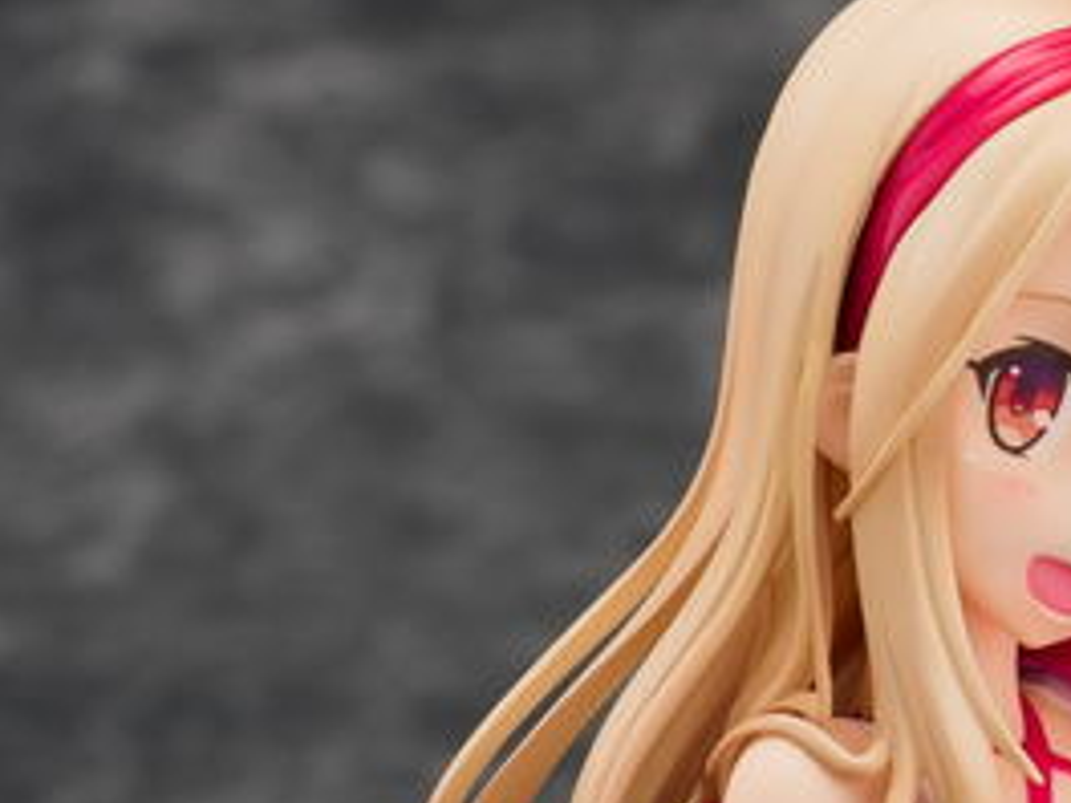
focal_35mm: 305
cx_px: 1286
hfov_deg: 6.5
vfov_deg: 4.9
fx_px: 9437
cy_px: 531
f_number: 13
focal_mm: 70
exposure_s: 1/100
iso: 64
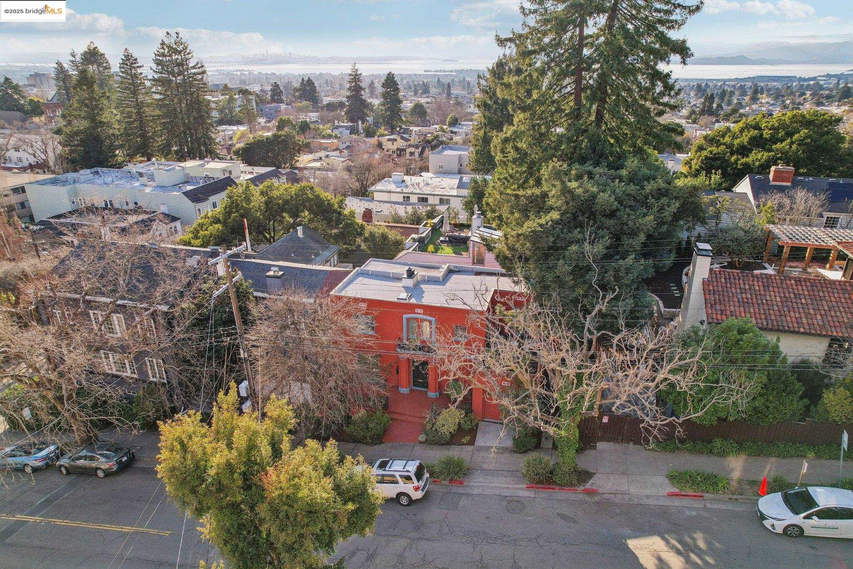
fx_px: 521
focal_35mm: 22
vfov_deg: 57.2
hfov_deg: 78.6
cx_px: 426
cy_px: 284
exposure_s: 1/40
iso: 100
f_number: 2.8
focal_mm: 8.4
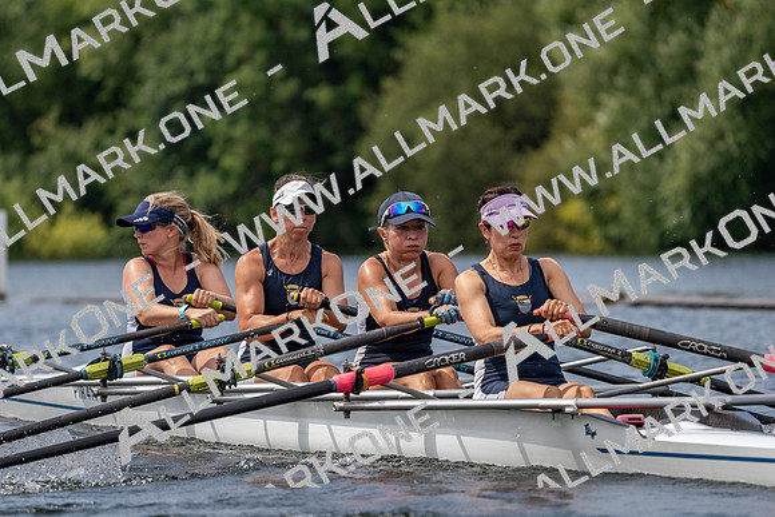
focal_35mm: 321
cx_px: 388
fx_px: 6912
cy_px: 258
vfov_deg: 4.3
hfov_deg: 6.4
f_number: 6.3
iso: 250
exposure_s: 1/1600
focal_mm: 321
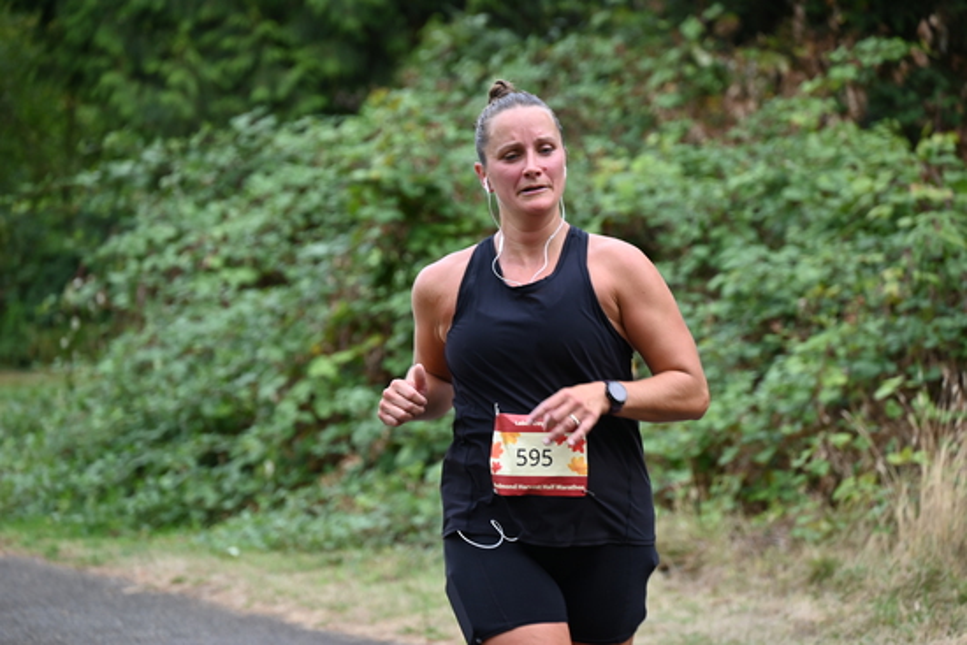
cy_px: 322
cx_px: 484
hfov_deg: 10.3
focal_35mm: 200
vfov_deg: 6.9
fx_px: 5373
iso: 560
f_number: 6.3
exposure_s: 1/250
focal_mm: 200
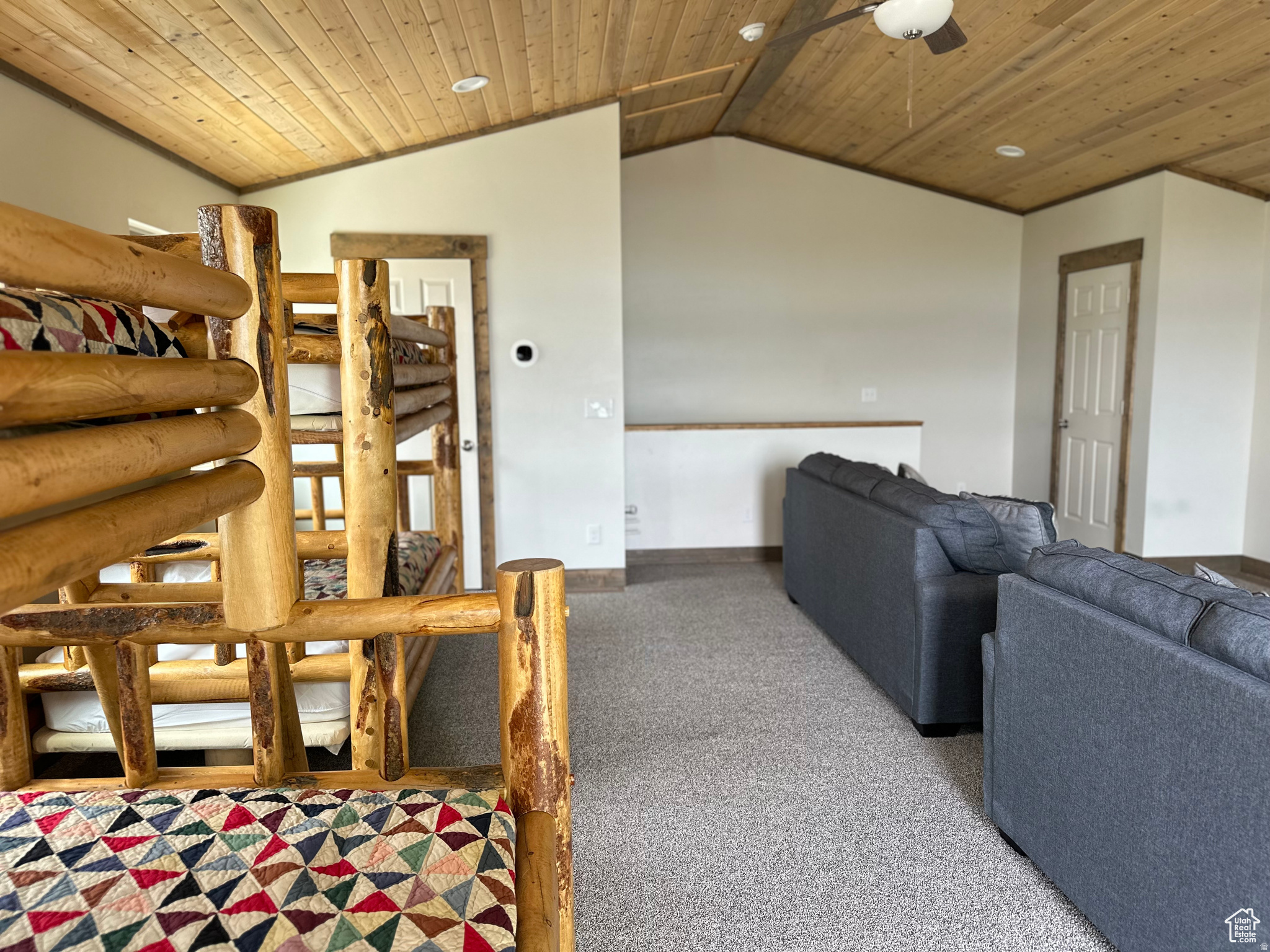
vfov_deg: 56.8
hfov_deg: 71.6
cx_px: 635
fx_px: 881
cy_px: 476
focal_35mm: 24
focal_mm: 6.86
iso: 125
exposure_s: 1/121
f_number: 1.78
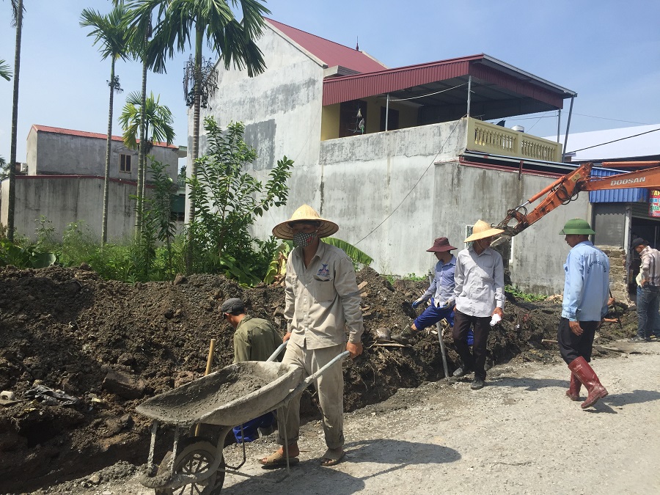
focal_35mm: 29
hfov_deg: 61.7
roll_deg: -4.5
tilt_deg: -0.3
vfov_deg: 48.2
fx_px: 553
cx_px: 330
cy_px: 248
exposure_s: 1/1799
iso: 32
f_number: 2.2
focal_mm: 4.15
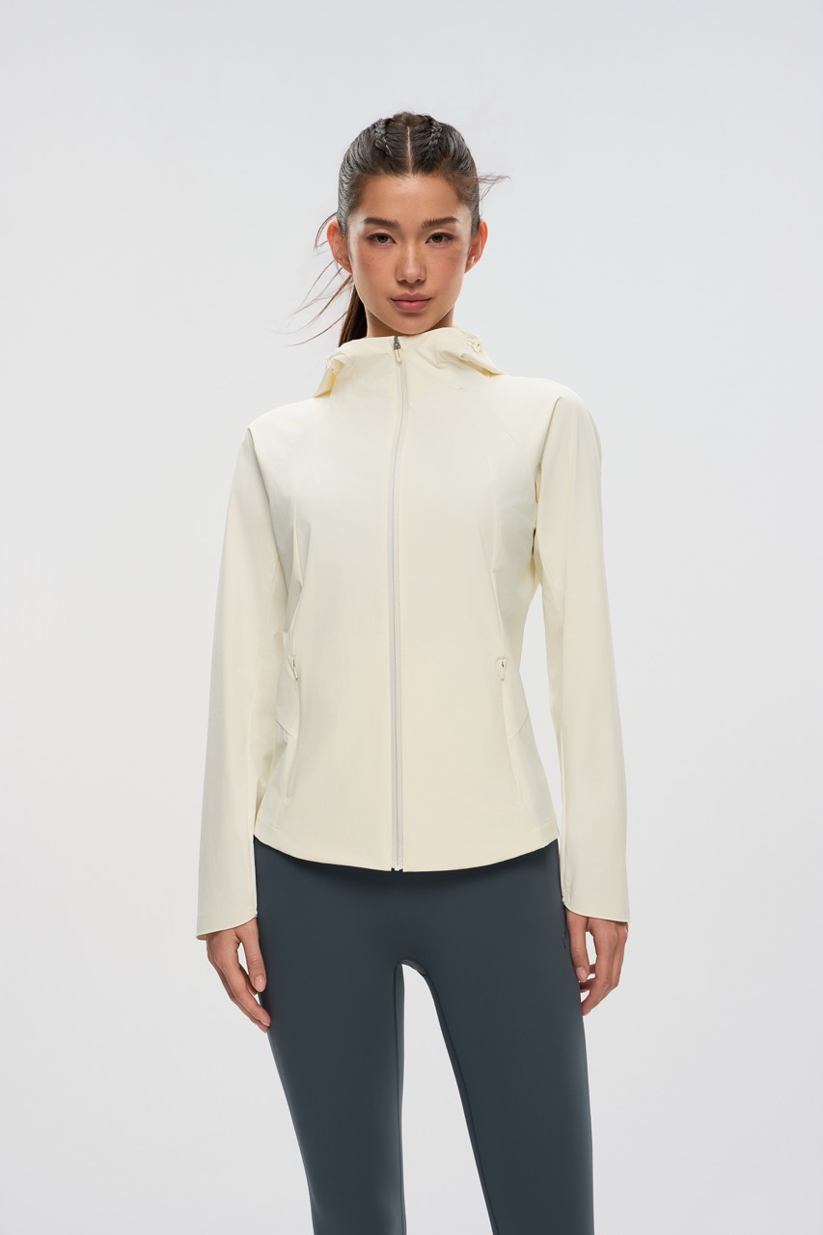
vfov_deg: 28.8
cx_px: 412
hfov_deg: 19.5
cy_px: 618
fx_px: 2401
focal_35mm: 70
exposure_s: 1/400
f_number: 9
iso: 200
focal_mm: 70
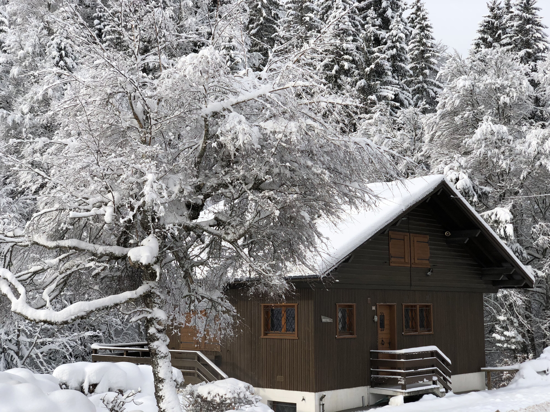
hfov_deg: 36.8
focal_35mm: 52
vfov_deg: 28.0
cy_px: 206
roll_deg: +0.7
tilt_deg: +7.5
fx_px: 826
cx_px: 275
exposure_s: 1/631
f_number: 2.4
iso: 16
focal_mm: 6
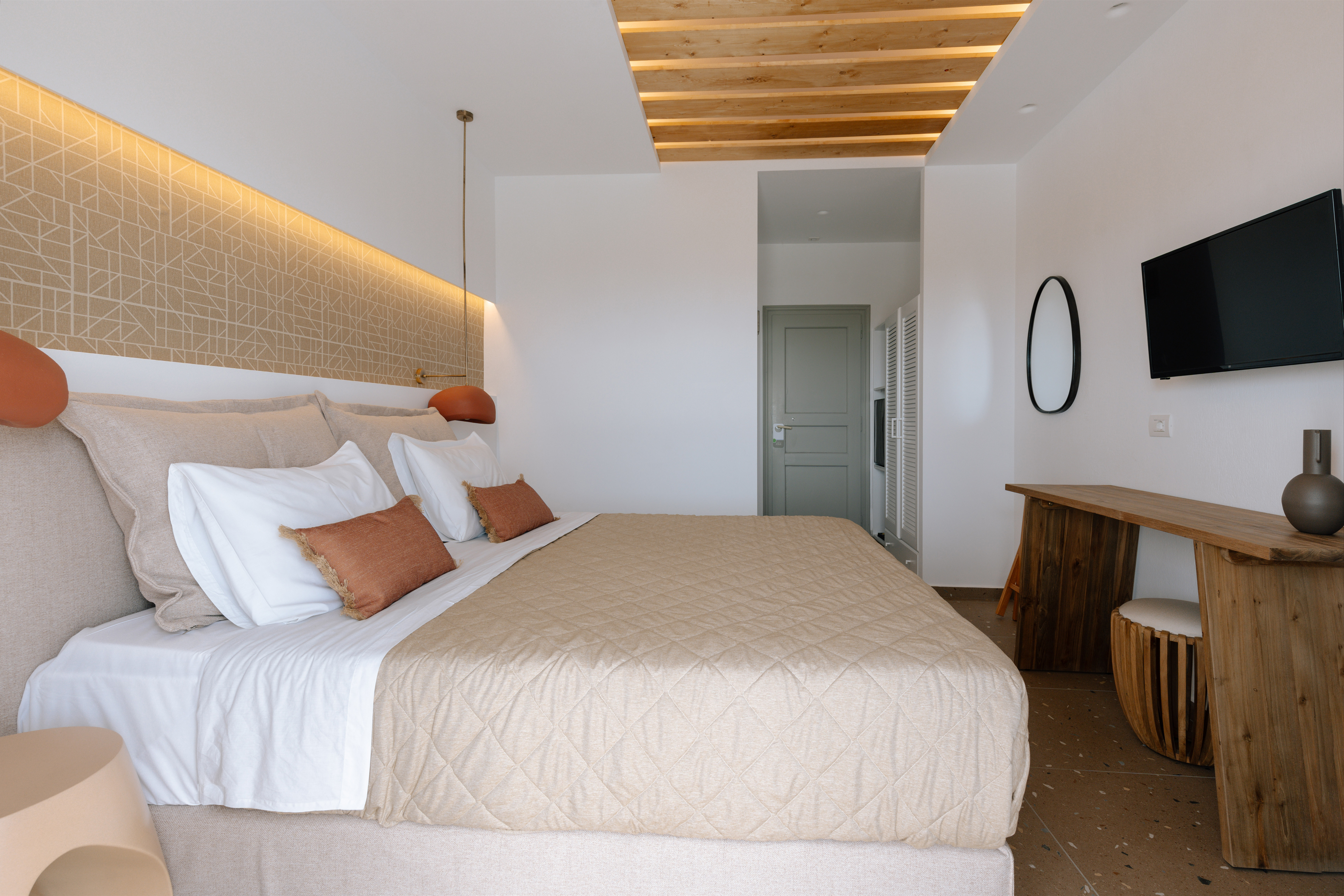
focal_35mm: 16
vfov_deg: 73.7
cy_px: 448
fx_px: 597
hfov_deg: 96.7
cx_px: 672
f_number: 8
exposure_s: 1/20
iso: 200
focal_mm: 16
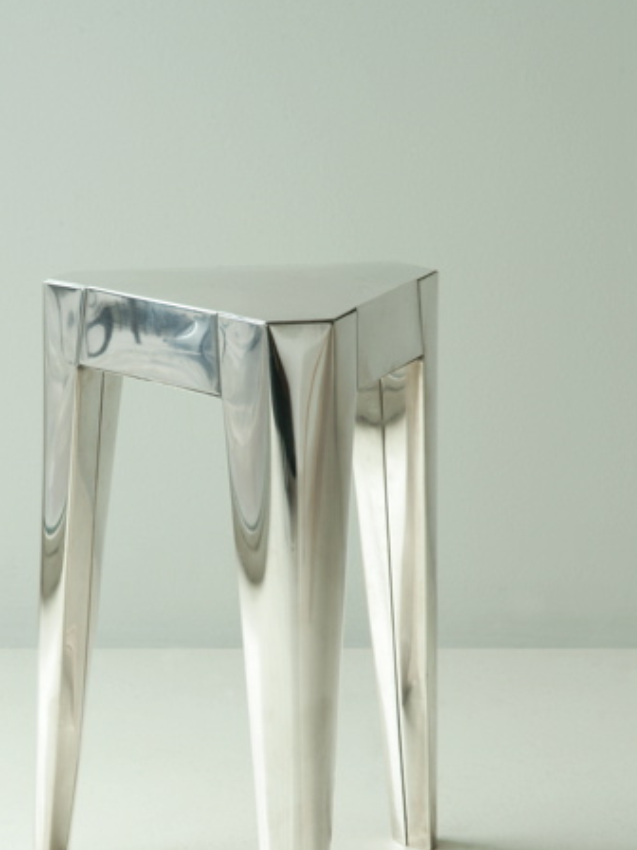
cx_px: 255
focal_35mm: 117
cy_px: 476
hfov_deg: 12.7
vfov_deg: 16.8
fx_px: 2871
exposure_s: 1/10
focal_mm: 54
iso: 100
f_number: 11
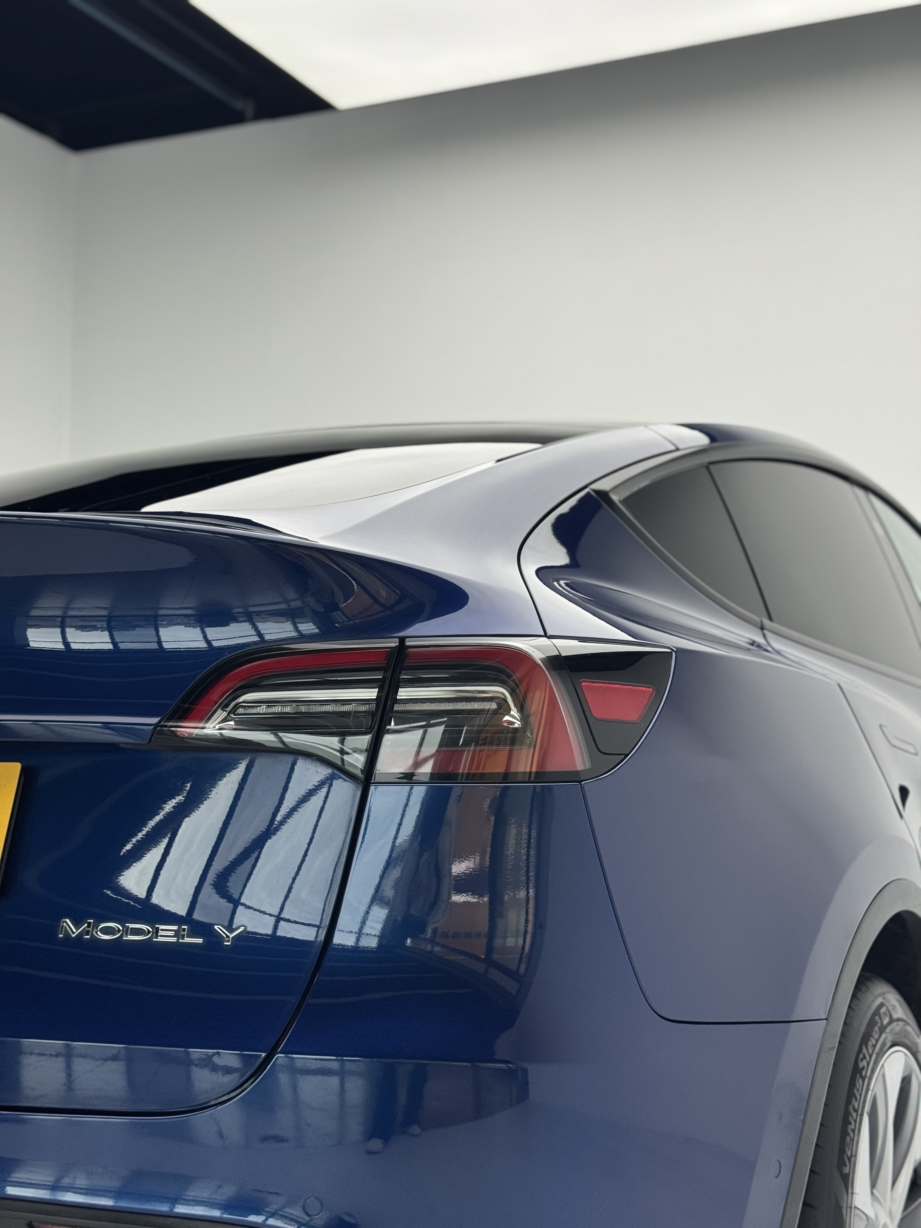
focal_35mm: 48
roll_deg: -1.3
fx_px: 1703
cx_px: 460
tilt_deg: +5.2
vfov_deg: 39.7
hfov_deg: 30.3
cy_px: 614
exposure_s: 1/343
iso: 64
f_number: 1.78
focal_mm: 6.76
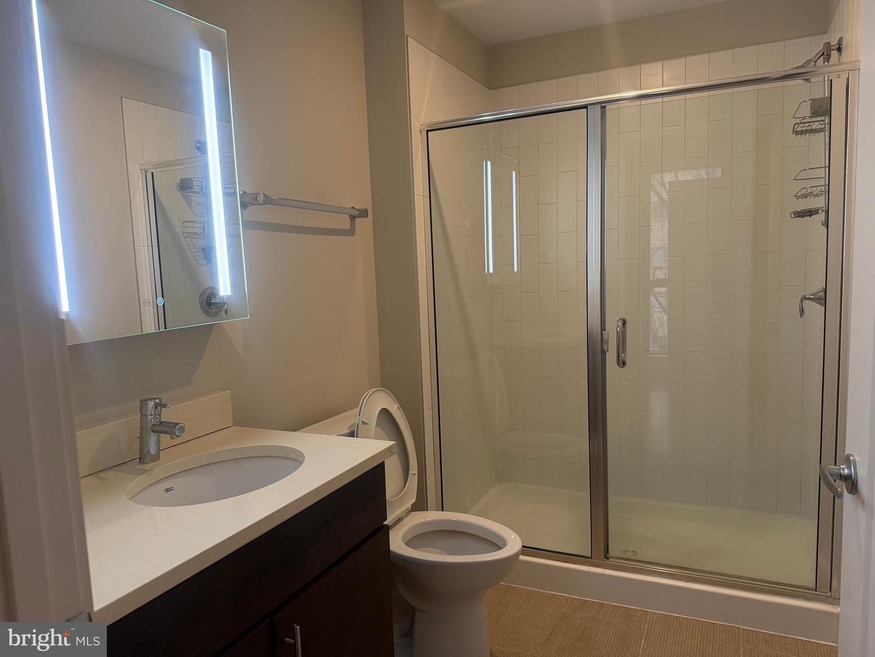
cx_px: 438
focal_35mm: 24
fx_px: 607
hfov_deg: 71.6
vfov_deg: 56.8
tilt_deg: -6.9
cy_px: 328
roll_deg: +2.2
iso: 320
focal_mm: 6.76
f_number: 1.78
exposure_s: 1/120
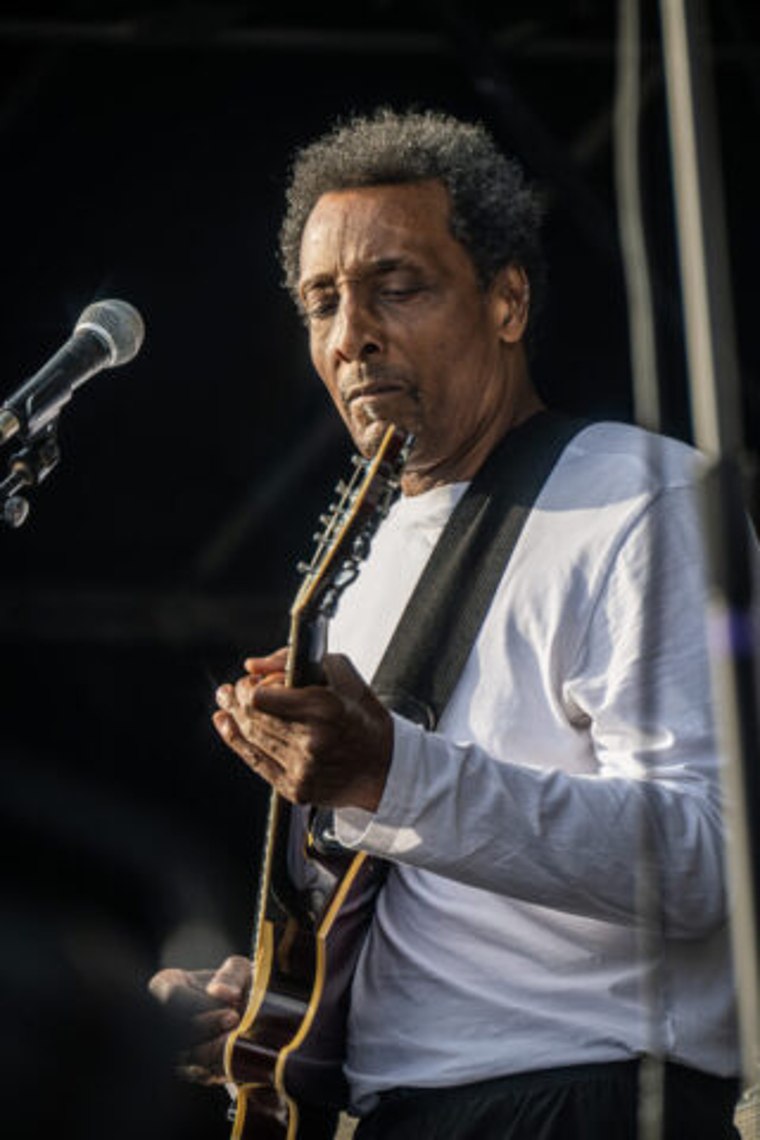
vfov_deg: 6.4
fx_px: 10133
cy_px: 570
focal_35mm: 320
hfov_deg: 4.3
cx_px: 380
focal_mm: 320
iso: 400
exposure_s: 1/500
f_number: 8
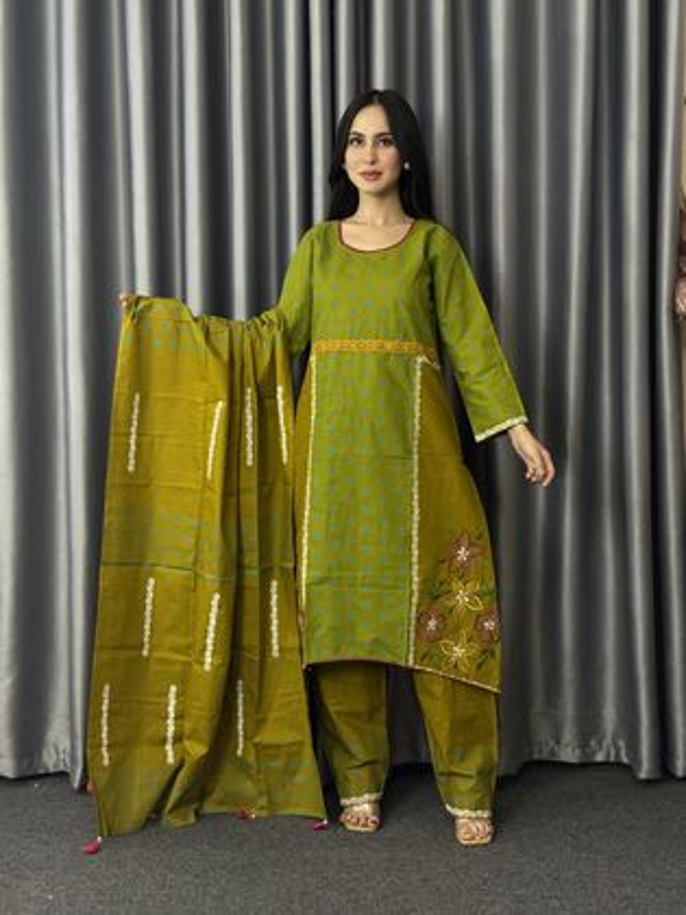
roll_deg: +1.0
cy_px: 458
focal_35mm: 48
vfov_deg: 39.7
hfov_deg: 30.3
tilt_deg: -1.3
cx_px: 343
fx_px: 1268
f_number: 1.78
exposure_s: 1/50
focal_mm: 6.76
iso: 125
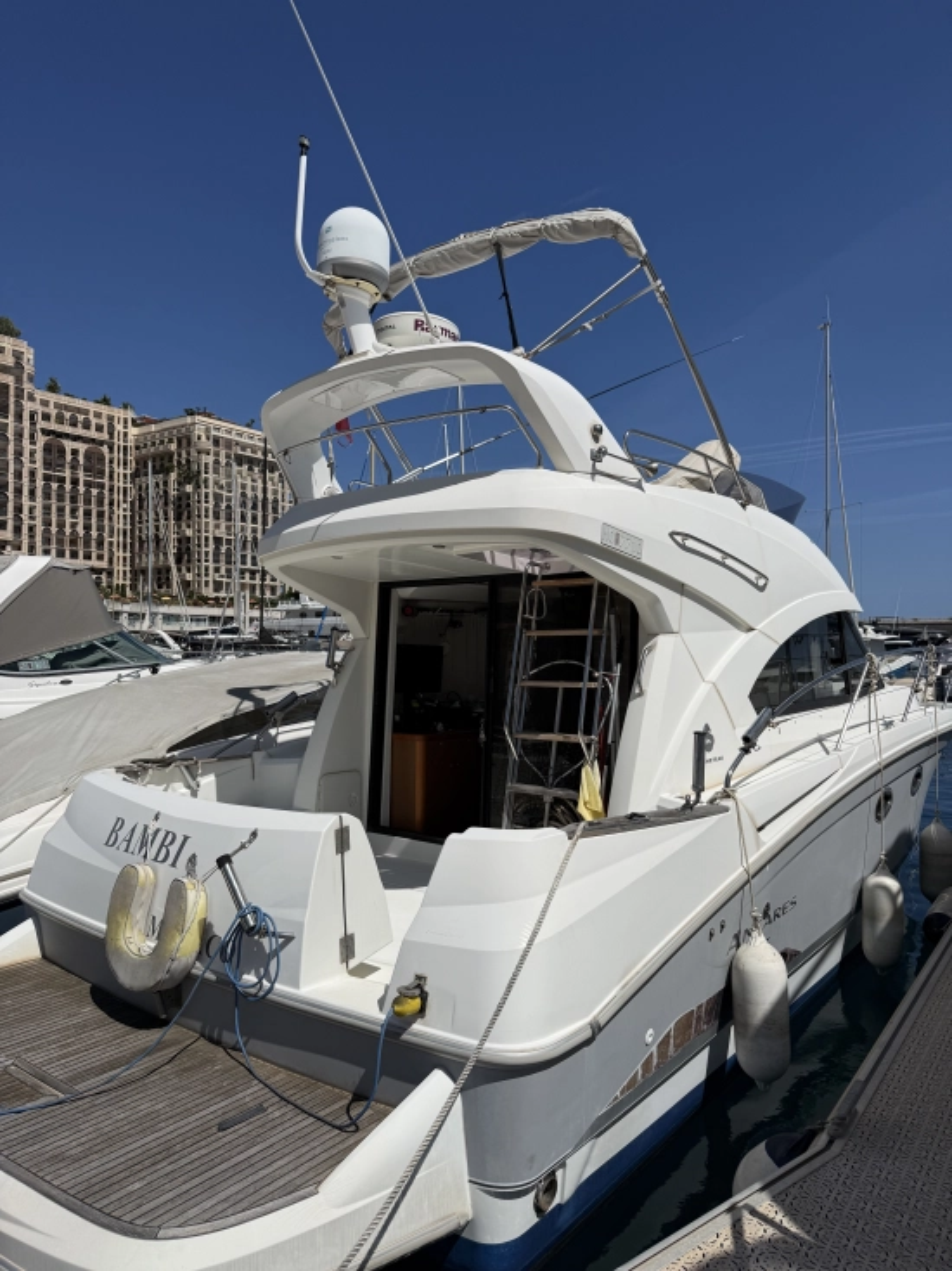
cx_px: 476
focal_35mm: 24
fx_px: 881
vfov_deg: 71.6
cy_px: 636
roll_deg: +1.3
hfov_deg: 56.8
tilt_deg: -0.7
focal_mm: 6.76
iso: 64
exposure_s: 1/14286
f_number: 1.78
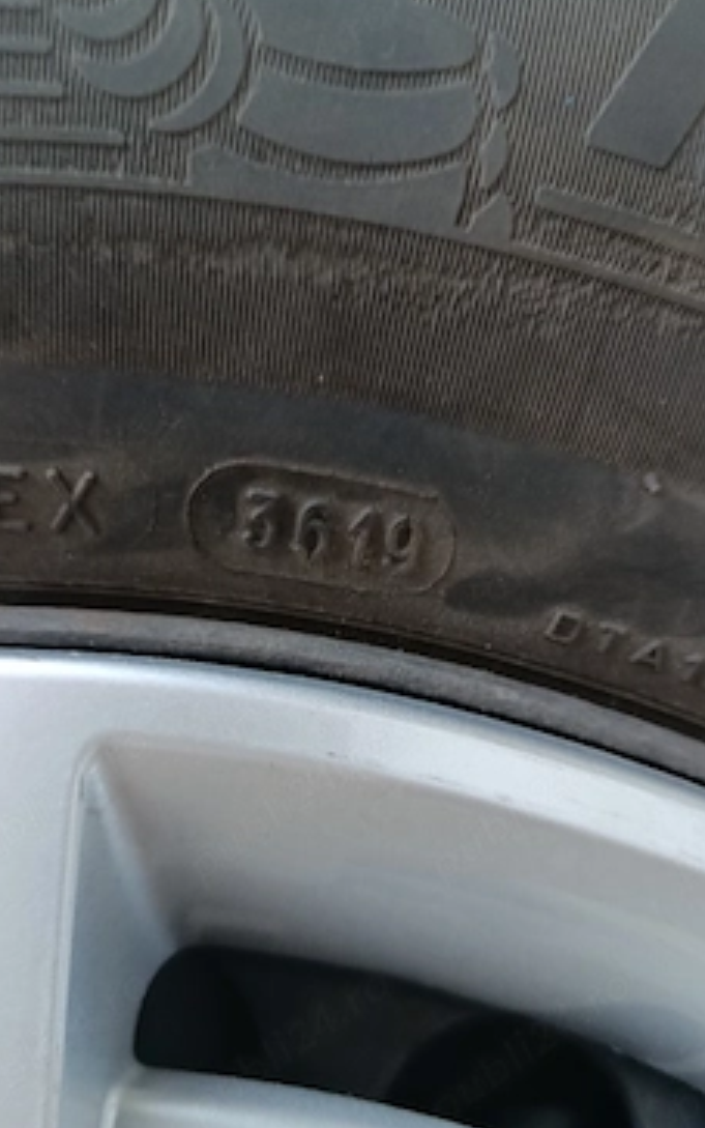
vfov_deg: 66.4
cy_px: 600
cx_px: 351
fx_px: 860
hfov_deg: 44.6
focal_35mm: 28
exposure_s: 1/33.4
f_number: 1.7
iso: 1059
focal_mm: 5.24
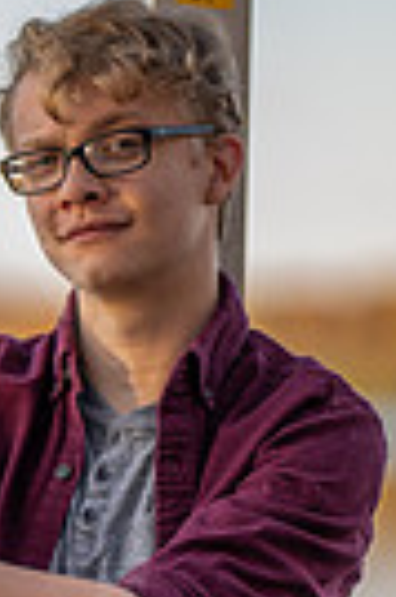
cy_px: 646
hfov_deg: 4.8
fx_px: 4731
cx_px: -151
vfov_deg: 7.2
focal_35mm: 286
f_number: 1.2
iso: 125
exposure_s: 1/2000
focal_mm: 85
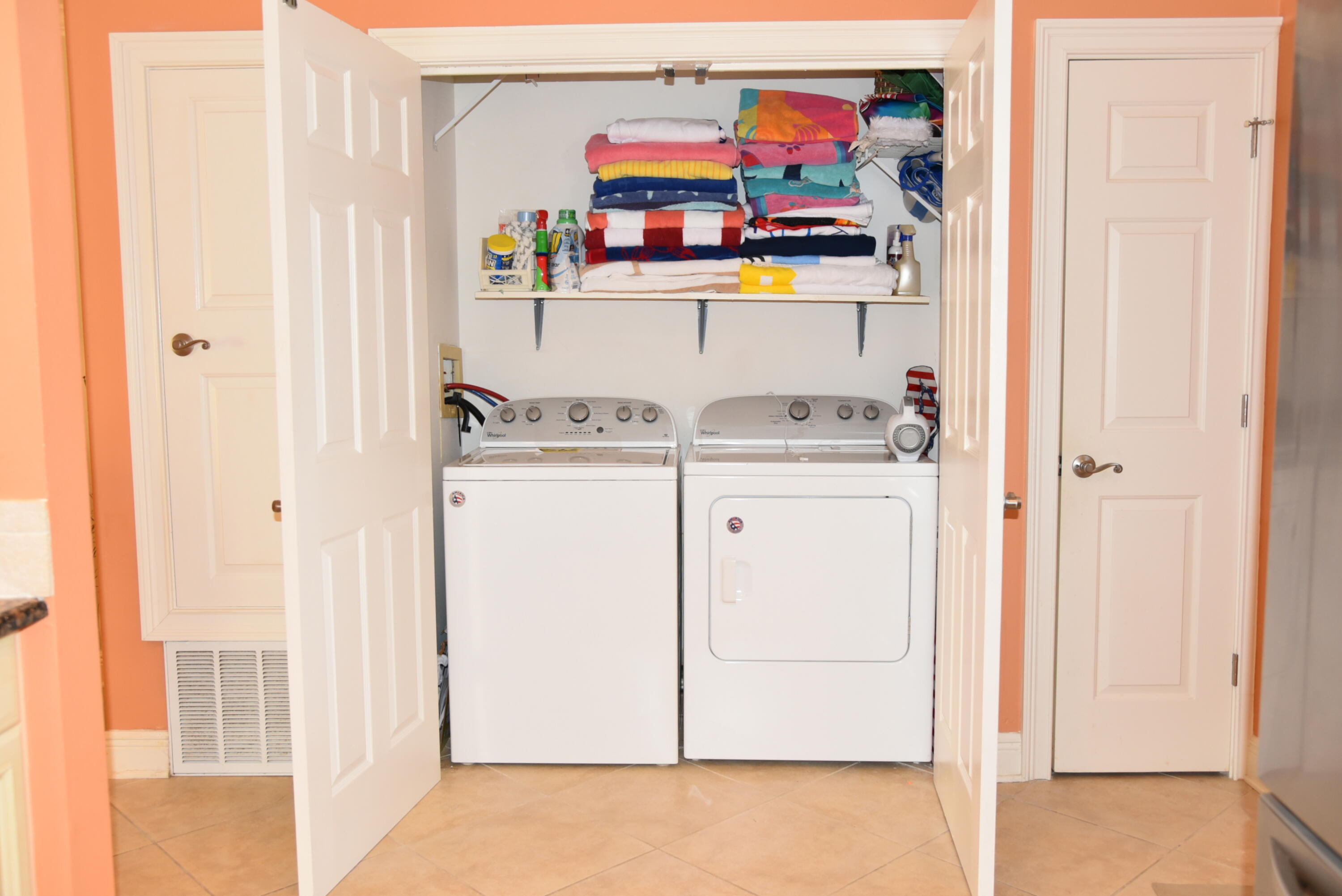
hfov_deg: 61.9
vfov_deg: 43.6
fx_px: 1119
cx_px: 671
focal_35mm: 30
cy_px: 448
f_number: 4.5
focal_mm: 30
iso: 800
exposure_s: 1/80
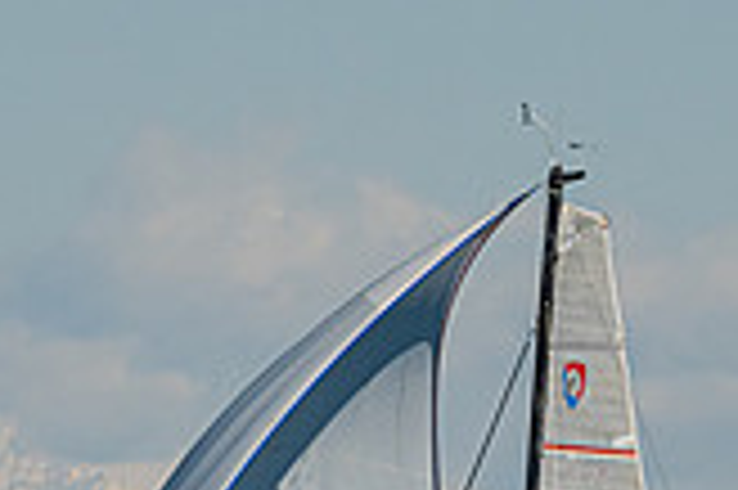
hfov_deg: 1.3
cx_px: -30
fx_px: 31497
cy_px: 819
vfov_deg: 0.9
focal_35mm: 1538
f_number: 9
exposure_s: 1/2000
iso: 400
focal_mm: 330
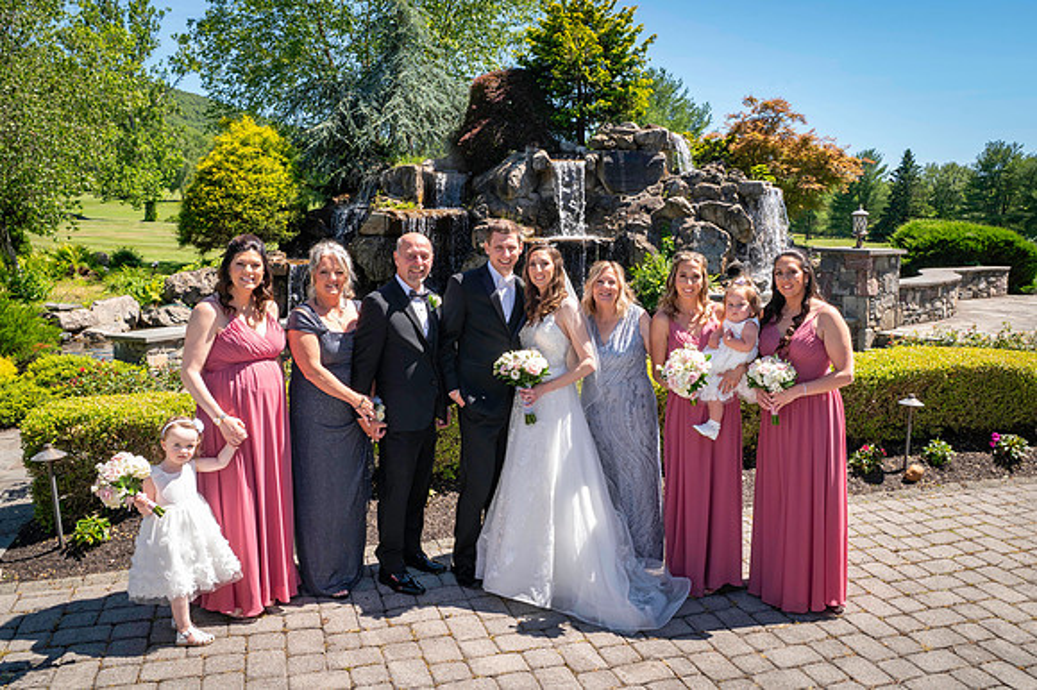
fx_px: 899
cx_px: 539
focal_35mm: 31
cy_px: 320
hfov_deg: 59.9
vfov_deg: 42.0
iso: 500
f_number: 16
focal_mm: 29
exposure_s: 1/160
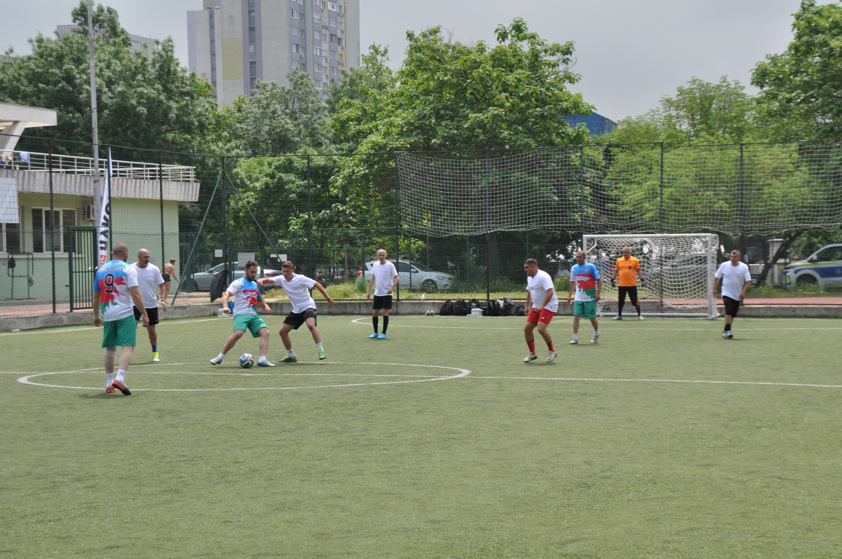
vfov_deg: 17.4
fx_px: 1822
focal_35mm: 78
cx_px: 421
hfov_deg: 26.0
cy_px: 280
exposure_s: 1/250
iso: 200
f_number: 8
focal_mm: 52
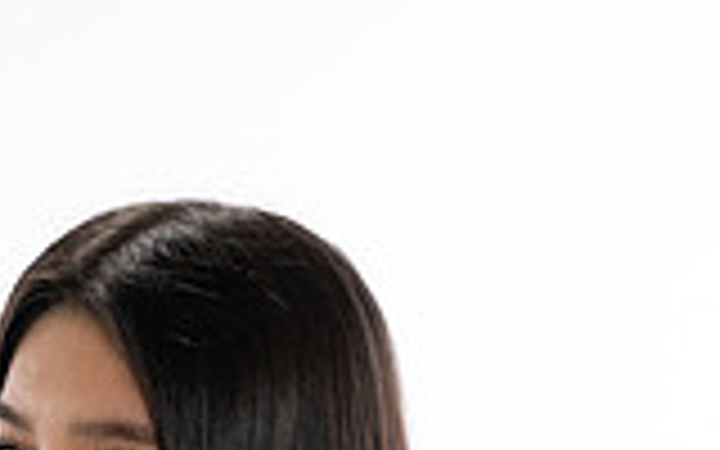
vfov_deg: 6.3
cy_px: 999
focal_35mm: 201
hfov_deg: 10.4
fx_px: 3944
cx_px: 130
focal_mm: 70
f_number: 11
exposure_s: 1/250
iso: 1250
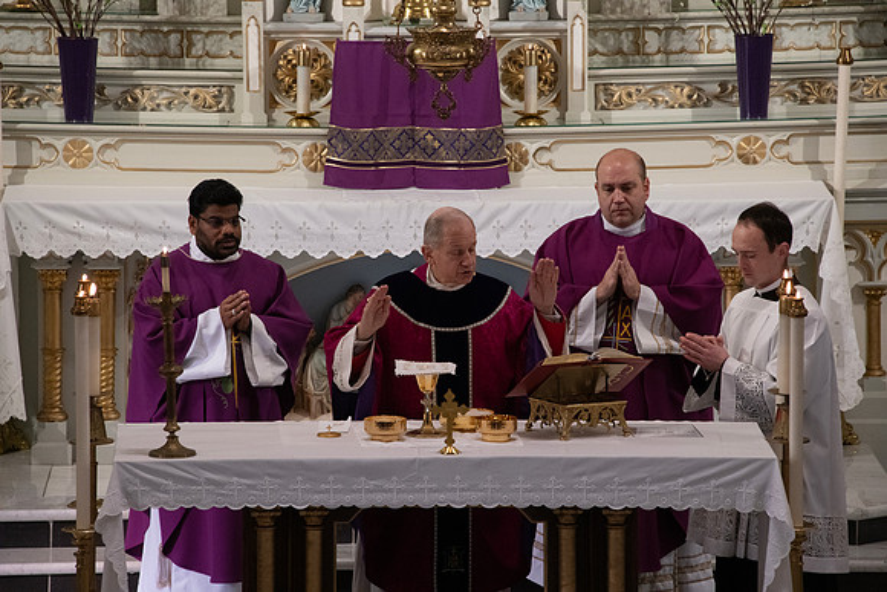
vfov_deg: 4.6
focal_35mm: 300
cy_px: 296
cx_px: 444
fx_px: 7393
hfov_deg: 6.9
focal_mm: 300
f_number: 10
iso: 4000
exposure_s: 1/100
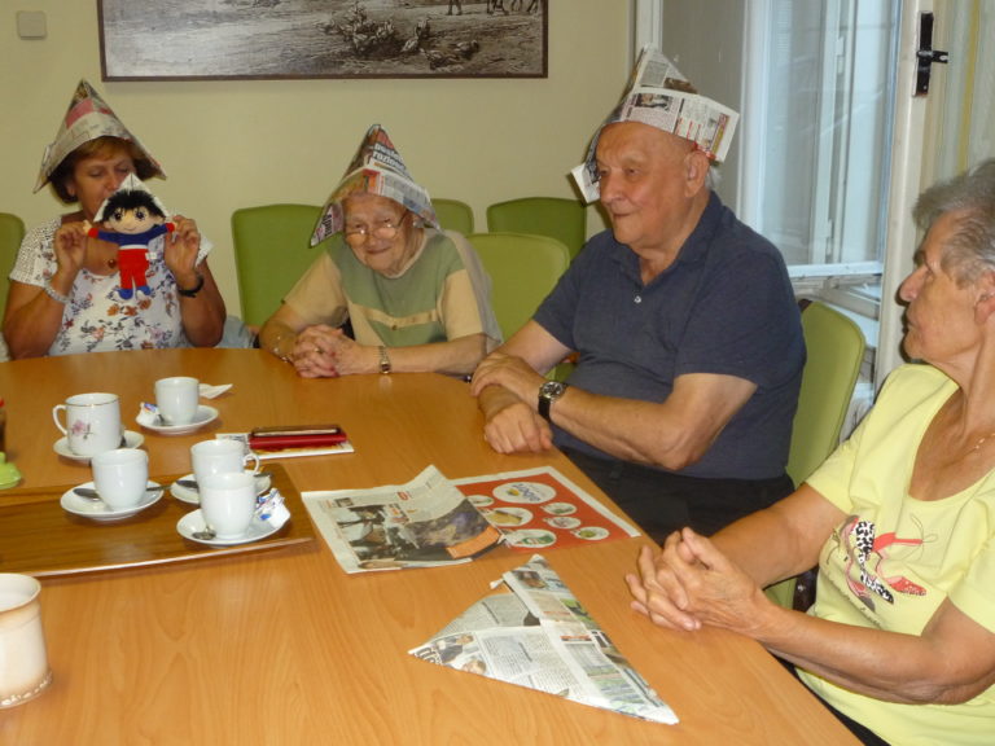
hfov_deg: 43.9
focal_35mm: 43
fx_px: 1236
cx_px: 498
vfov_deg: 33.6
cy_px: 373
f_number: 4.5
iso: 320
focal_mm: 7.5
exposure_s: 1/30
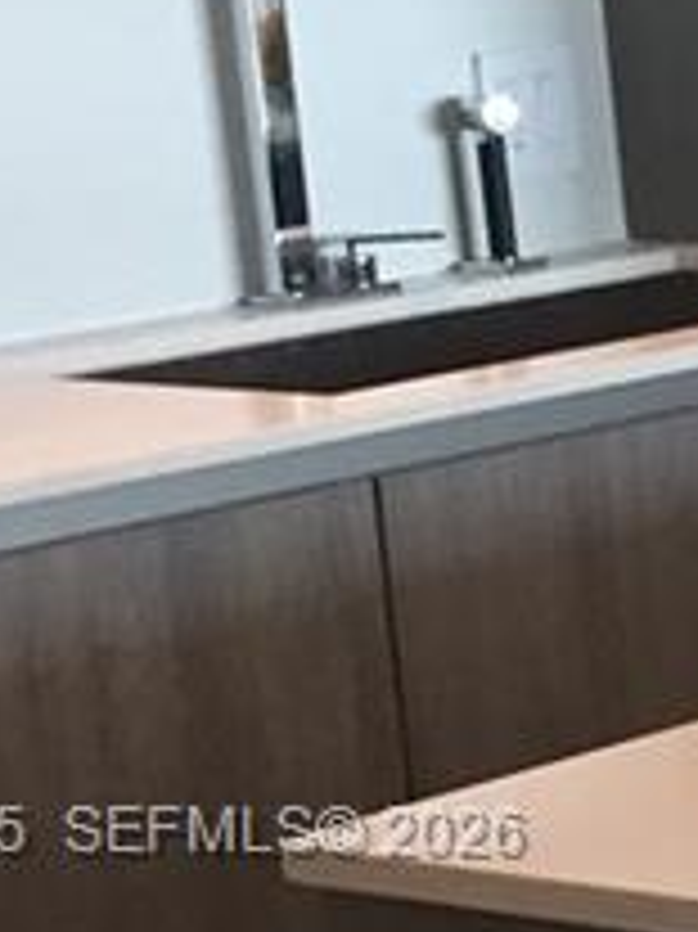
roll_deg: +2.7
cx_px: 1716
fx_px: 4521
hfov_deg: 8.1
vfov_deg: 11.7
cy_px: 837
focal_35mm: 168
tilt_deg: -13.7
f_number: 2.2
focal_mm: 4.15
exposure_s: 1/30
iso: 40
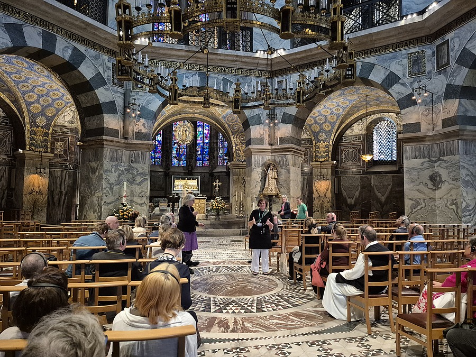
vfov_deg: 58.9
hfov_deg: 73.9
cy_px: 178
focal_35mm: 23
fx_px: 316
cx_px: 238
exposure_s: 1/50
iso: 1600
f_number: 1.8
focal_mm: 5.4
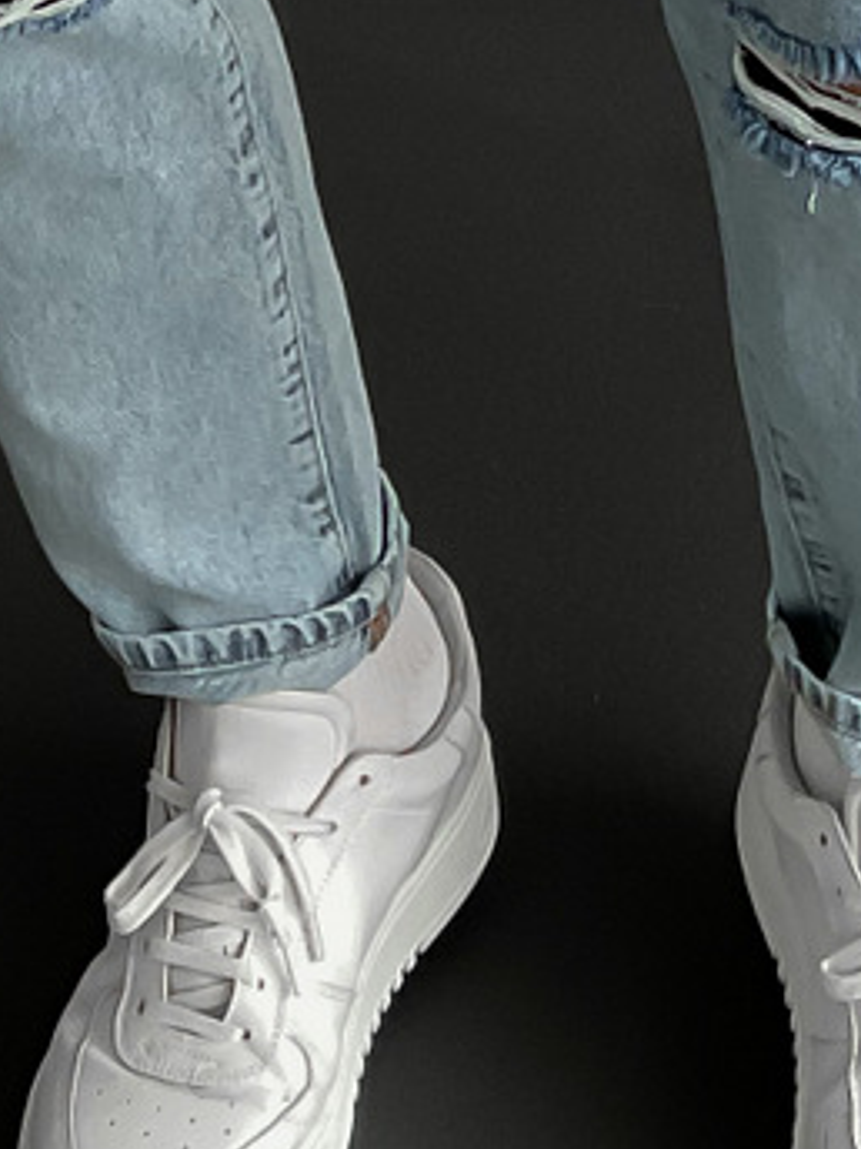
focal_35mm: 135
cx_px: 404
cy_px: -1122
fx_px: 4477
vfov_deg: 12.8
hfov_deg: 11.0
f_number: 1.8
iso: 64
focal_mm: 3
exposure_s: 1/120
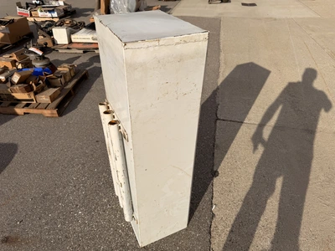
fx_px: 232
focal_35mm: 24
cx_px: 168
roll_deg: +6.7
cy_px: 126
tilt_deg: -34.5
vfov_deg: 56.8
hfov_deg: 71.6
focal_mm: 6.76
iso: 80
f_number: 1.78
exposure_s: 1/10309
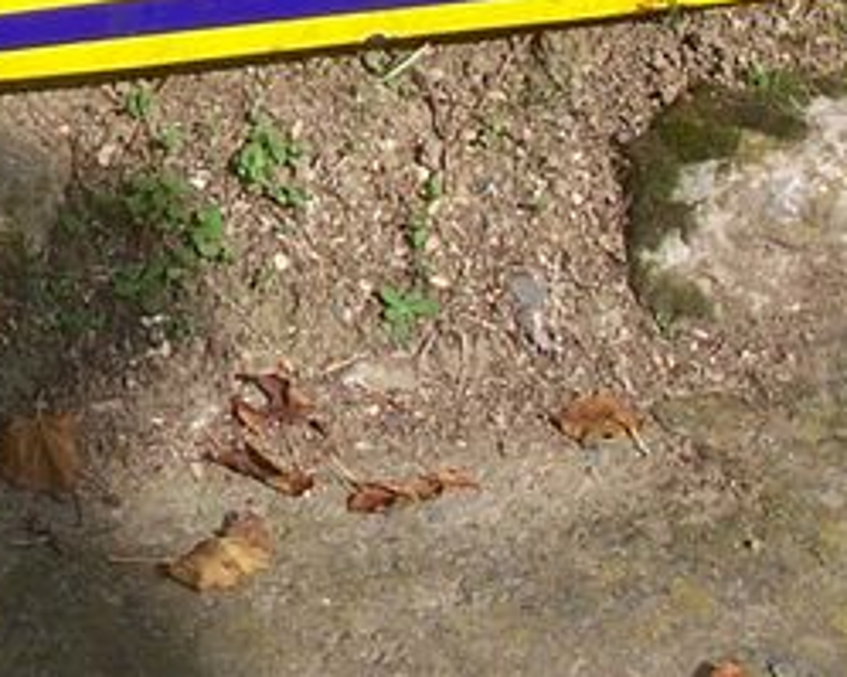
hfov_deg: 13.8
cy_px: -109
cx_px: -37
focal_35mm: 137
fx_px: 3433
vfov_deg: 11.1
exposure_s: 1/750
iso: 80
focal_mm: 6
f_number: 4
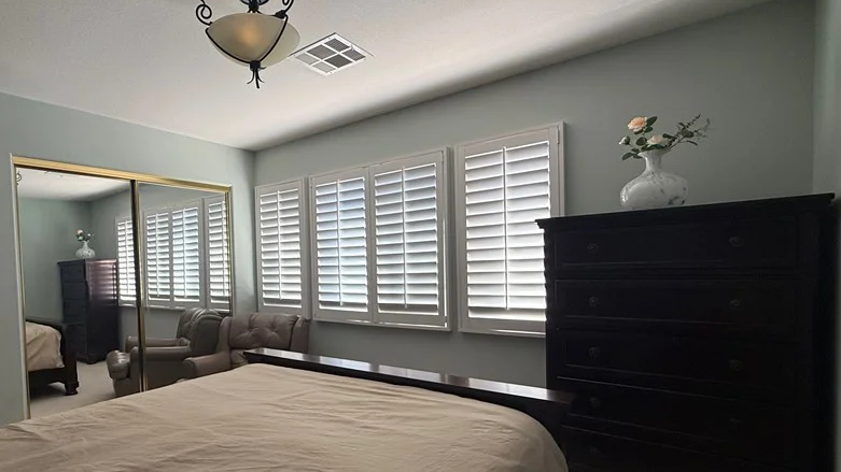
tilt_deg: -1.1
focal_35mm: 20
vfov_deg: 55.5
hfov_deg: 84.8
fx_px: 446
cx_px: 310
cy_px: 282
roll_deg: +1.8
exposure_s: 1/99
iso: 64
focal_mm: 2.22
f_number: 2.2
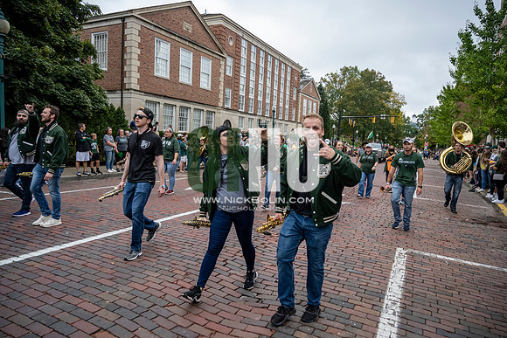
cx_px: 254
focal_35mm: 24
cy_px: 169
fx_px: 338
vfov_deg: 53.2
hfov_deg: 73.7
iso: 1000
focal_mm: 24
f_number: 4
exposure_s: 1/1600
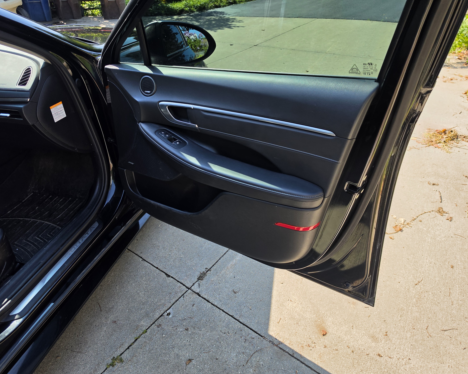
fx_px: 332
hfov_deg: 70.3
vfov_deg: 58.8
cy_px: 187
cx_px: 237
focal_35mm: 24
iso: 64
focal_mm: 6.5
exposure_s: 1/2859
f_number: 1.4
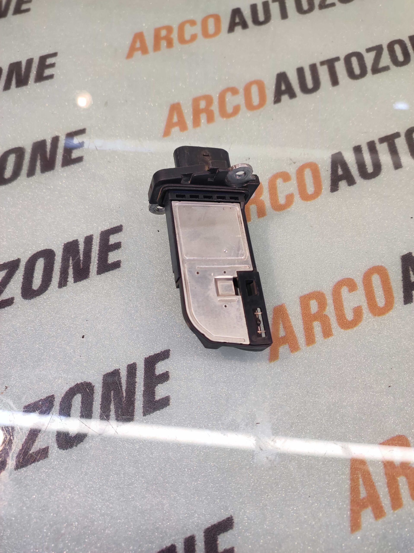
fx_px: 271
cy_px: 276
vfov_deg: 91.1
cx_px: 207
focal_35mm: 17
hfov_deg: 74.7
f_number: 1.79
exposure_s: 1/33
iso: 121
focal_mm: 4.74
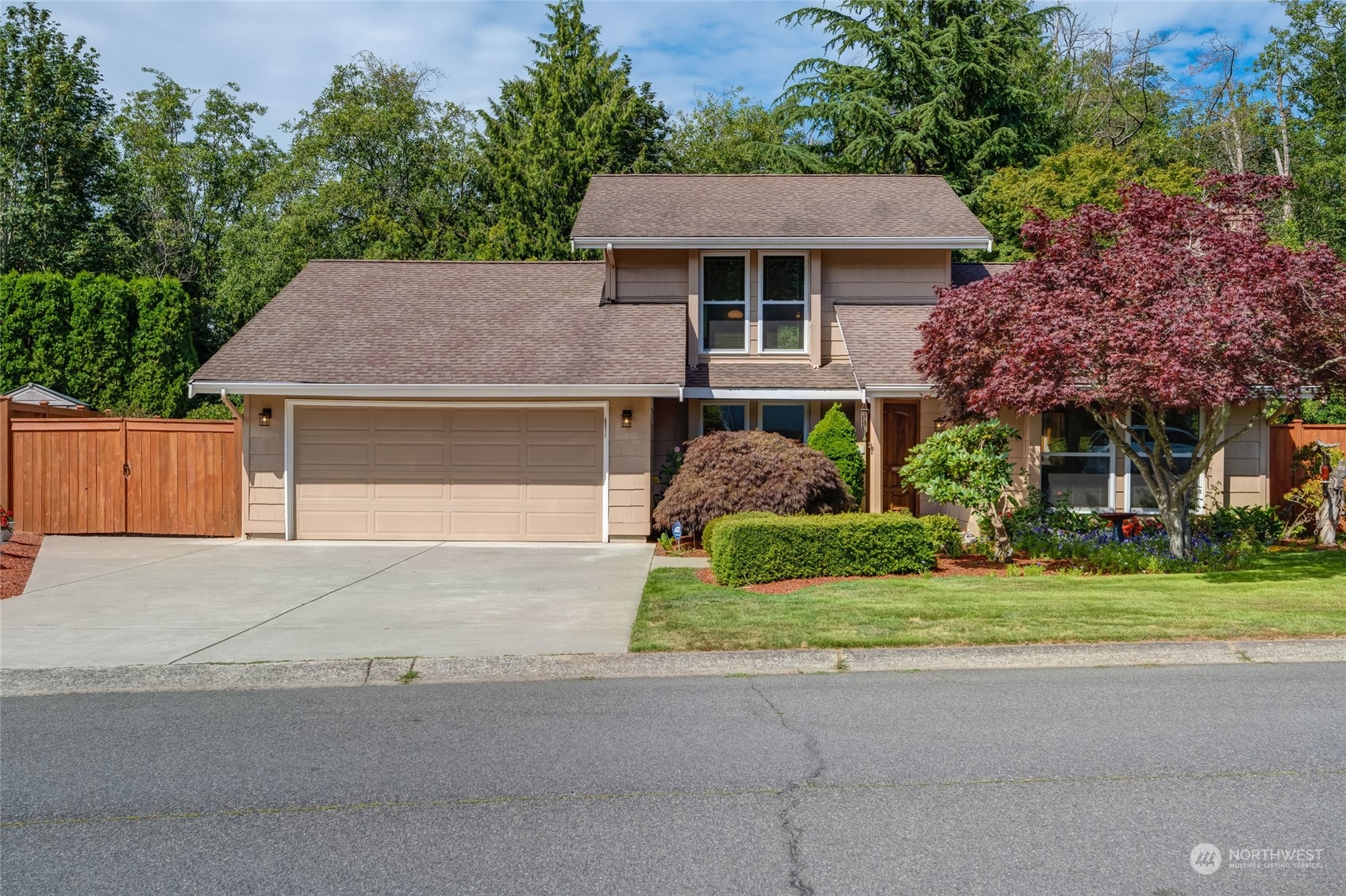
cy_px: 448
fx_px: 1308
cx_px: 673
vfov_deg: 37.8
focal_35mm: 35
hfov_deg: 54.4
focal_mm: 35
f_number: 9
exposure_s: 1/1000
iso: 400
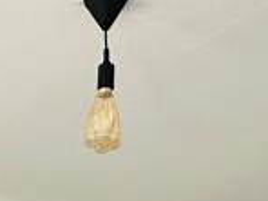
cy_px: 518
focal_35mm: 97
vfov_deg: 11.7
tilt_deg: -4.9
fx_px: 751
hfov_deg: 19.6
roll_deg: +0.9
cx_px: -7
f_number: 2.2
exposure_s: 1/157
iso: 40
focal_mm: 2.22
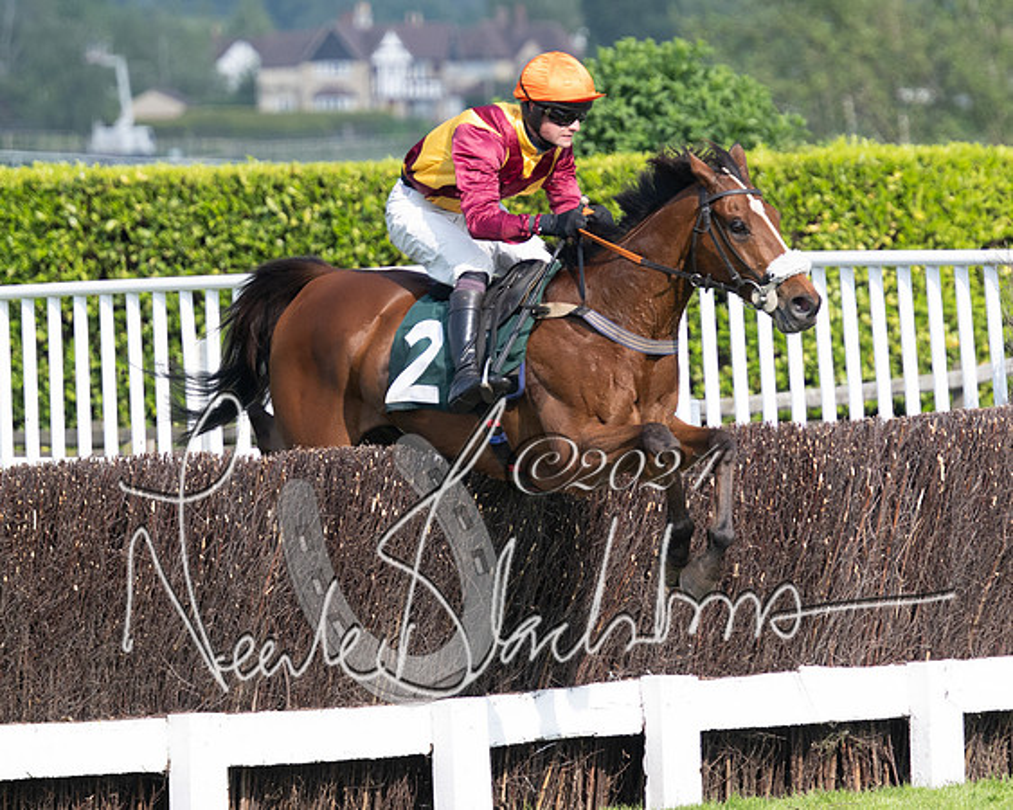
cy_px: 278
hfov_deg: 4.8
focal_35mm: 400
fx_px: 11981
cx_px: 726
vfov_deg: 3.9
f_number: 4
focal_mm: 180
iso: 400
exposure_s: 1/2000
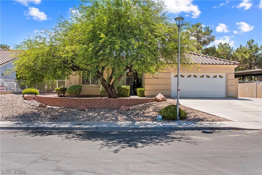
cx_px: 131
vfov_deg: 42.3
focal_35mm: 31
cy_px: 88
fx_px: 226
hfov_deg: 60.3
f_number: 8
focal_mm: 21
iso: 400
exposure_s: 1/8000
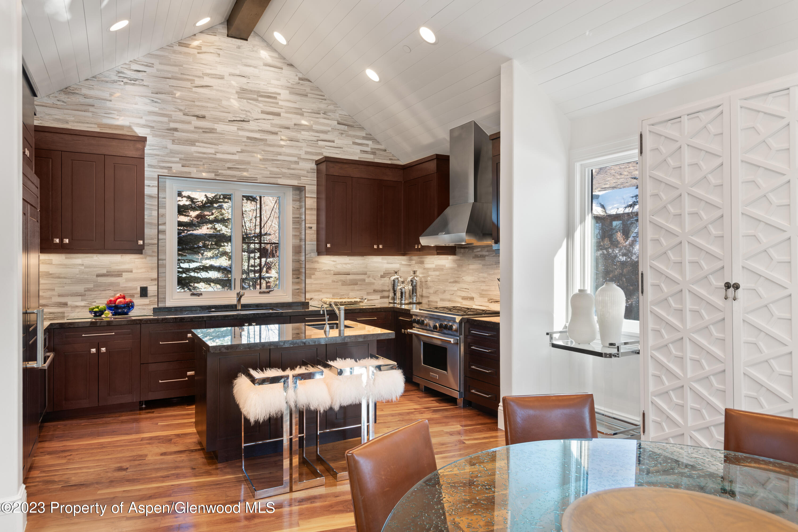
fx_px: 532
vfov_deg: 53.2
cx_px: 399
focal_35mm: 24
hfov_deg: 73.7
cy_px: 266
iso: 100
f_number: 7.1
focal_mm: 24
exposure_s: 1/2
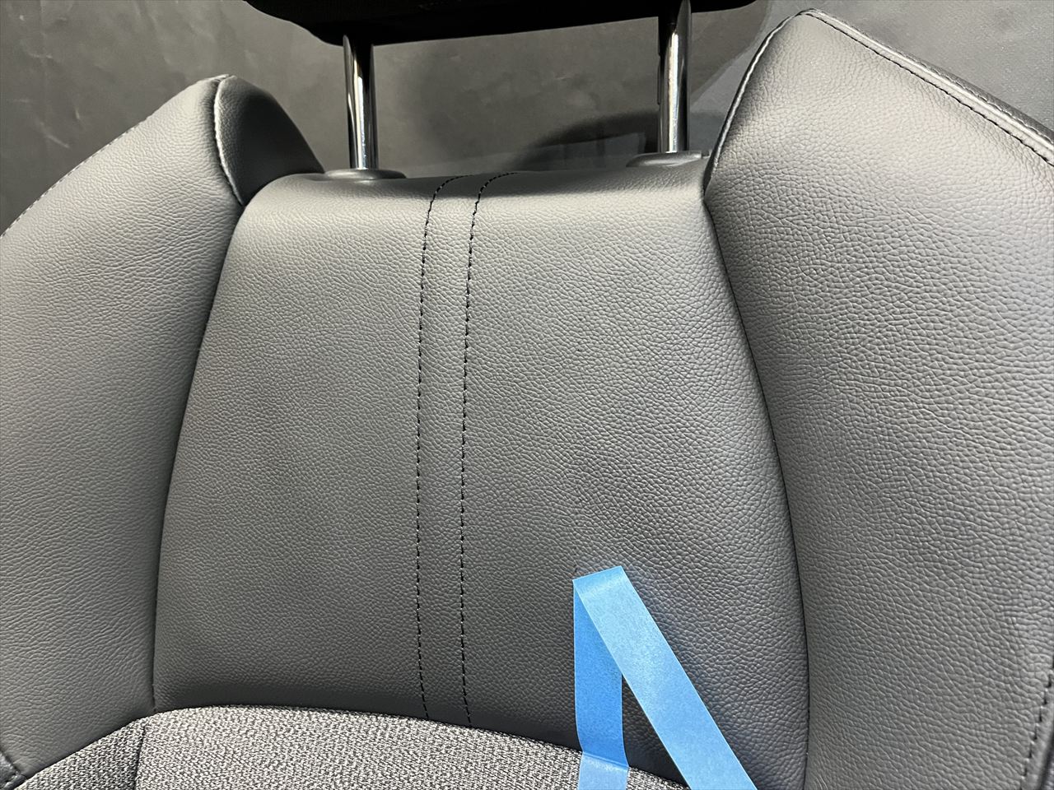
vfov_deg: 53.1
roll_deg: +0.4
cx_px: 527
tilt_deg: -6.2
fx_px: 792
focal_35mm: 26
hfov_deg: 67.3
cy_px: 395
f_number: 1.6
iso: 500
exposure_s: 1/42
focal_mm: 5.1
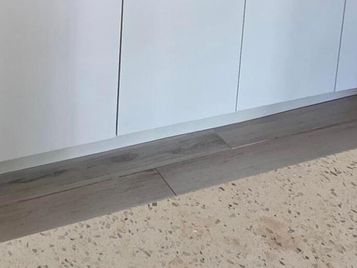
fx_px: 588
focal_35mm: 57
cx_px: -23
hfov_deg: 30.6
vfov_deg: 20.1
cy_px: -185
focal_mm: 2.2
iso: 200
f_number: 2.2
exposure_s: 1/60
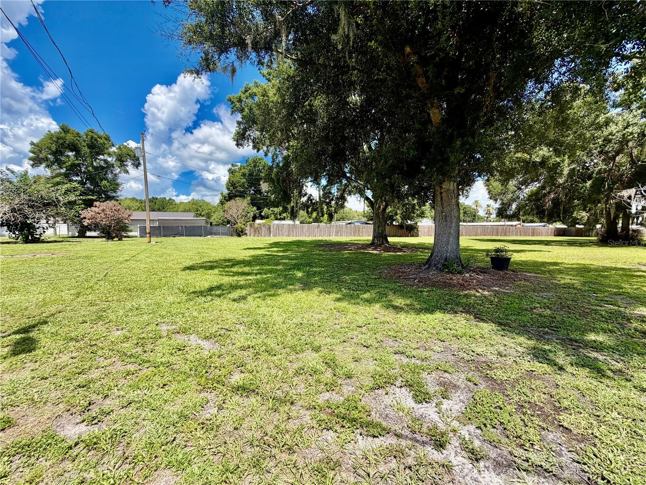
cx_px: 323
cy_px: 242
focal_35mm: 14
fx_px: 261
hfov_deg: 102.1
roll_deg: +0.4
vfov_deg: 85.7
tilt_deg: -2.7
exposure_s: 1/770
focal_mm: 2.22
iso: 32
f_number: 2.2
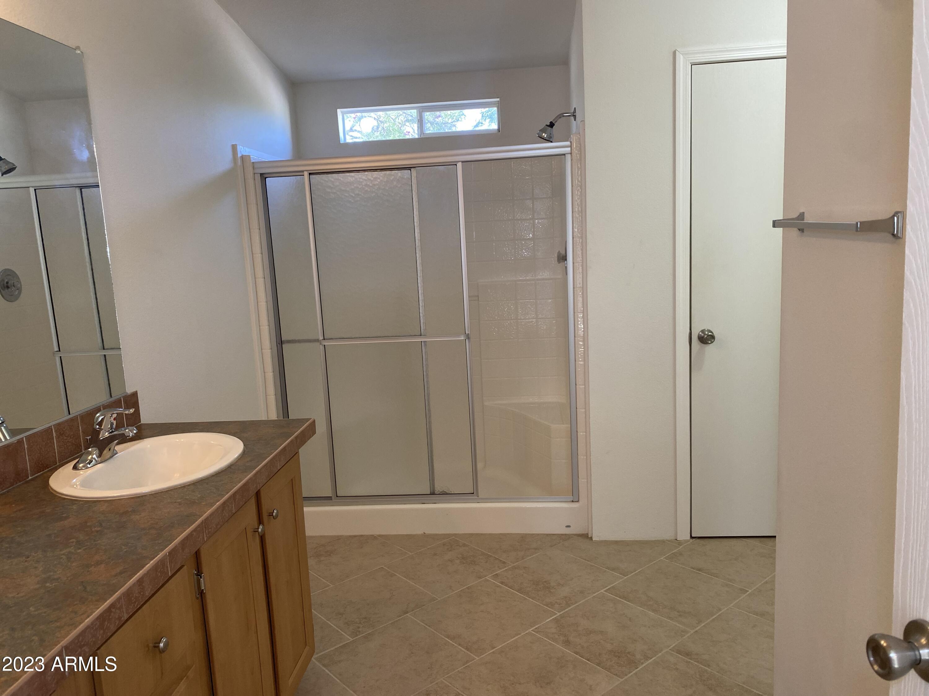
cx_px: 464
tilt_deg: -8.4
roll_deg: +2.4
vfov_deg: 53.1
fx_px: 698
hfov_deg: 67.3
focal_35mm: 26
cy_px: 348
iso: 125
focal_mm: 4.25
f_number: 1.8
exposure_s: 1/60
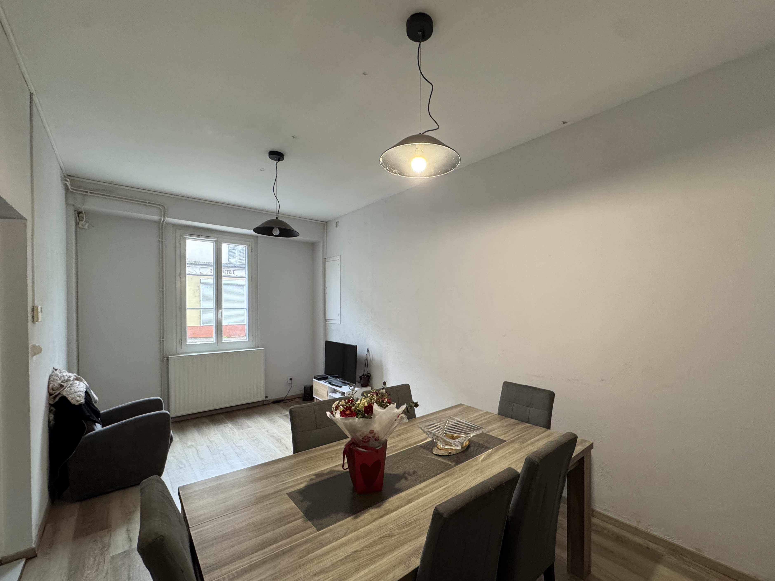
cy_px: 310
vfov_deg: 81.6
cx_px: 412
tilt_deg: -0.3
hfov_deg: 98.0
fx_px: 336
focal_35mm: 15
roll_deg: +0.0
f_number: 2.2
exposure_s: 1/92
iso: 320
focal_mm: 2.22
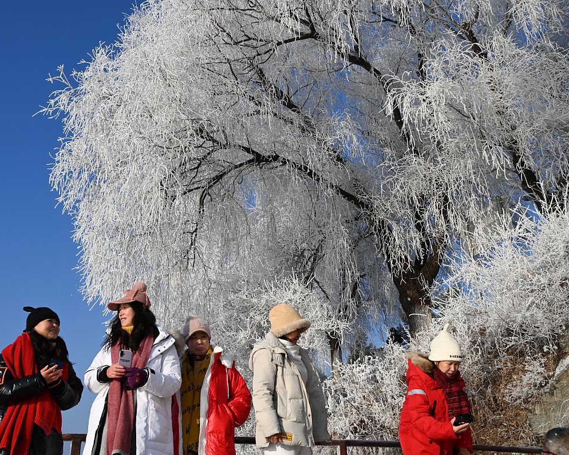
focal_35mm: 34
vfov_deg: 43.4
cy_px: 228
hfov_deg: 52.7
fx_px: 573
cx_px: 244
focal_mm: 30
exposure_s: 1/640
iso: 200
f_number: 8
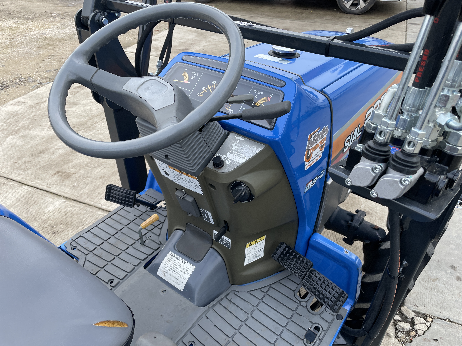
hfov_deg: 67.3
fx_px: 347
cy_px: 173
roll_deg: -0.5
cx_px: 231
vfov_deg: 53.1
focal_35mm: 26
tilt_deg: -35.5
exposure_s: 1/121
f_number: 1.6
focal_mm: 4.2
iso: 64
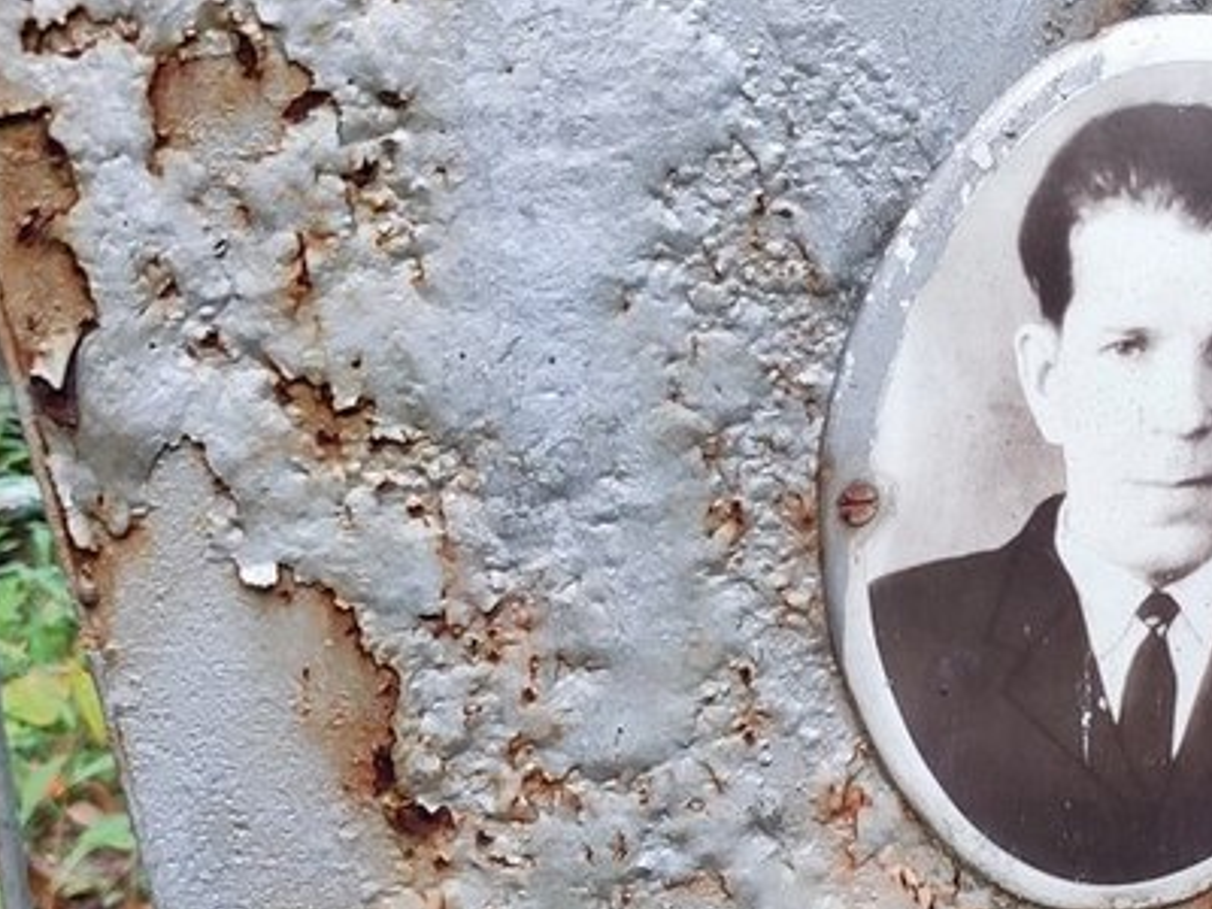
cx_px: 903
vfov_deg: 22.7
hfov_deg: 29.8
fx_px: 2241
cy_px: 676
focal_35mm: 64
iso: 97
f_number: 1.9
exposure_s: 1/33
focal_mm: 6.04
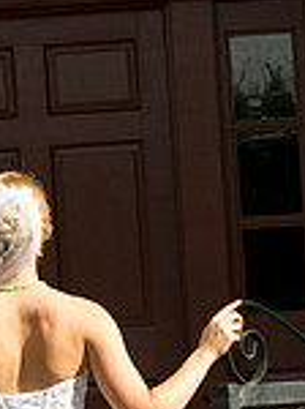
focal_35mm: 260
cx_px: 34
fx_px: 3063
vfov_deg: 7.5
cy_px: 605
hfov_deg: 5.7
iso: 250
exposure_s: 1/250
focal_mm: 90
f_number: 8
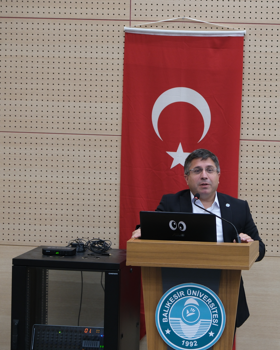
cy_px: 175
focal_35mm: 170
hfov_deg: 9.1
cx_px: 208
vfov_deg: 11.4
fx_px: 1761
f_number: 4
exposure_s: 1/20
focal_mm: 80
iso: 640
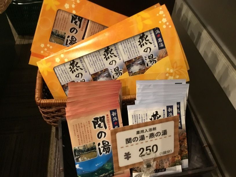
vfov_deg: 45.4
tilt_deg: -48.3
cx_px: 118
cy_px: 88
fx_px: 211
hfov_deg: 58.4
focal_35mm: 31
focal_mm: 3.3
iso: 200
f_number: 2.4
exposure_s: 1/20
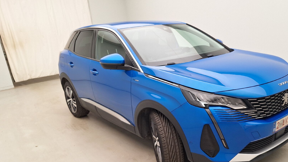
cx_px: 172
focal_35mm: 30
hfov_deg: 63.8
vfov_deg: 38.2
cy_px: 115
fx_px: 229
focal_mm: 5.54
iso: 50
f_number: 1.8
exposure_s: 1/100
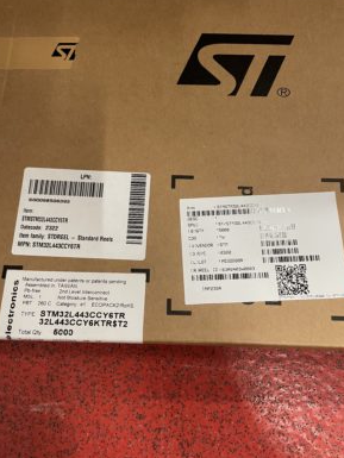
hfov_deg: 51.4
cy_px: 224
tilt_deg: -75.9
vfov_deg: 65.3
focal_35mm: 27
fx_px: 358
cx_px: 173
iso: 200
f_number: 1.6
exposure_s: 1/50
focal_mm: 4.2
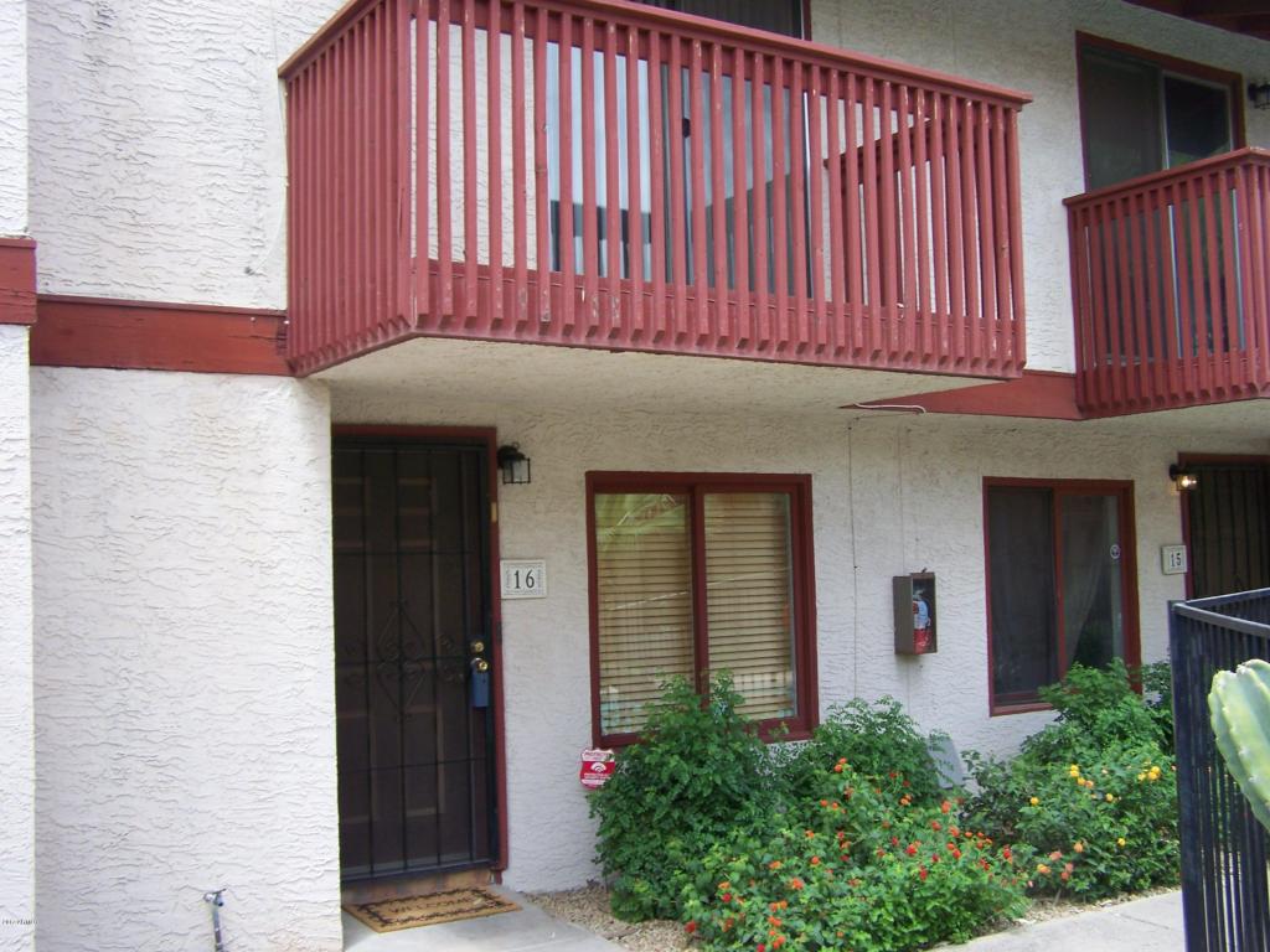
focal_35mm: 38
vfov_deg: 37.7
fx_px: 1394
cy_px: 476
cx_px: 635
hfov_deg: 49.0
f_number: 2.8
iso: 64
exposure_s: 1/320
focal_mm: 6.3
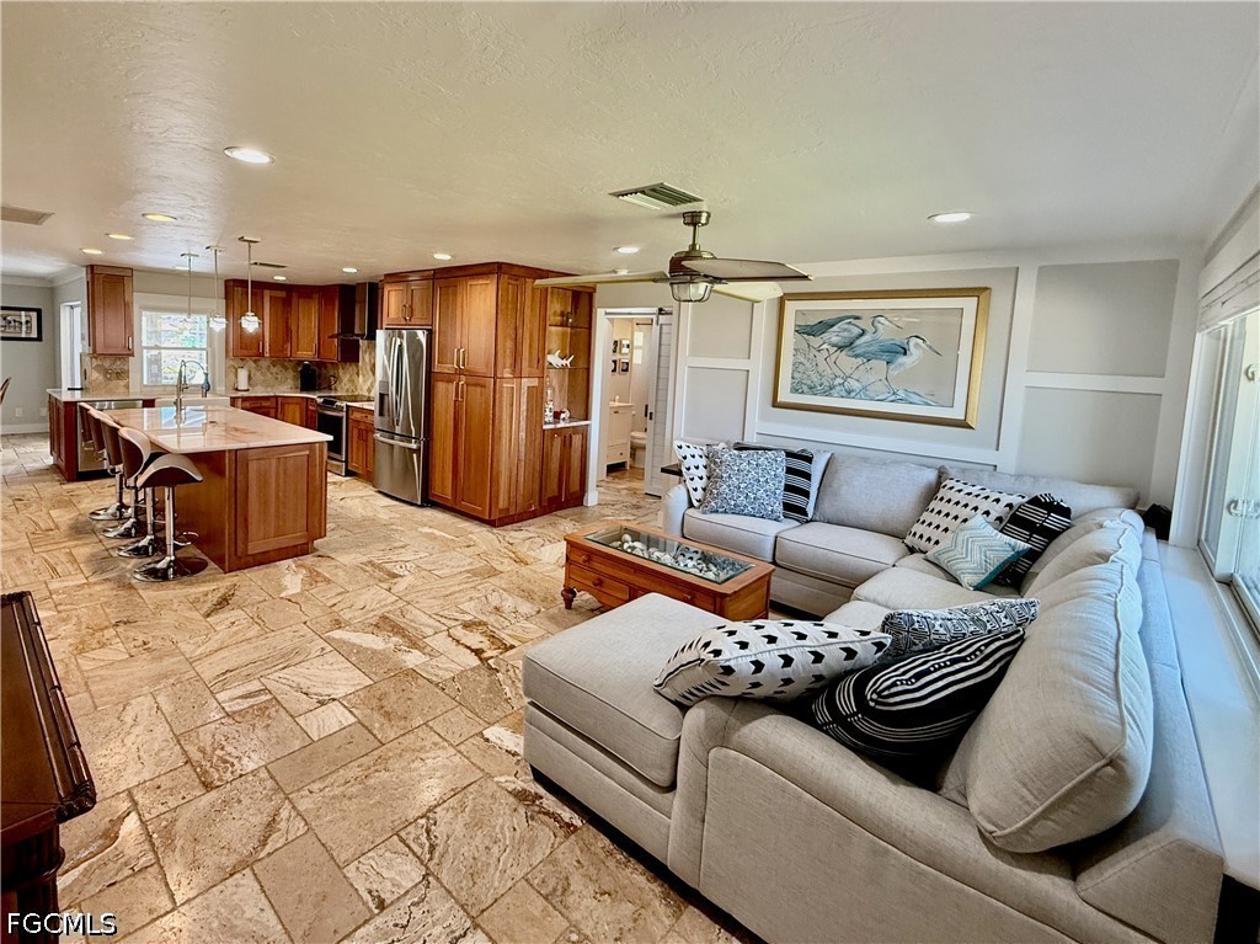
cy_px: 472
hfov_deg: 102.1
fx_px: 509
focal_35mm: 14
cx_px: 630
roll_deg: -2.1
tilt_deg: -3.5
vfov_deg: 85.6
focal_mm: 2.22
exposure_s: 1/120
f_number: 2.2
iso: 250
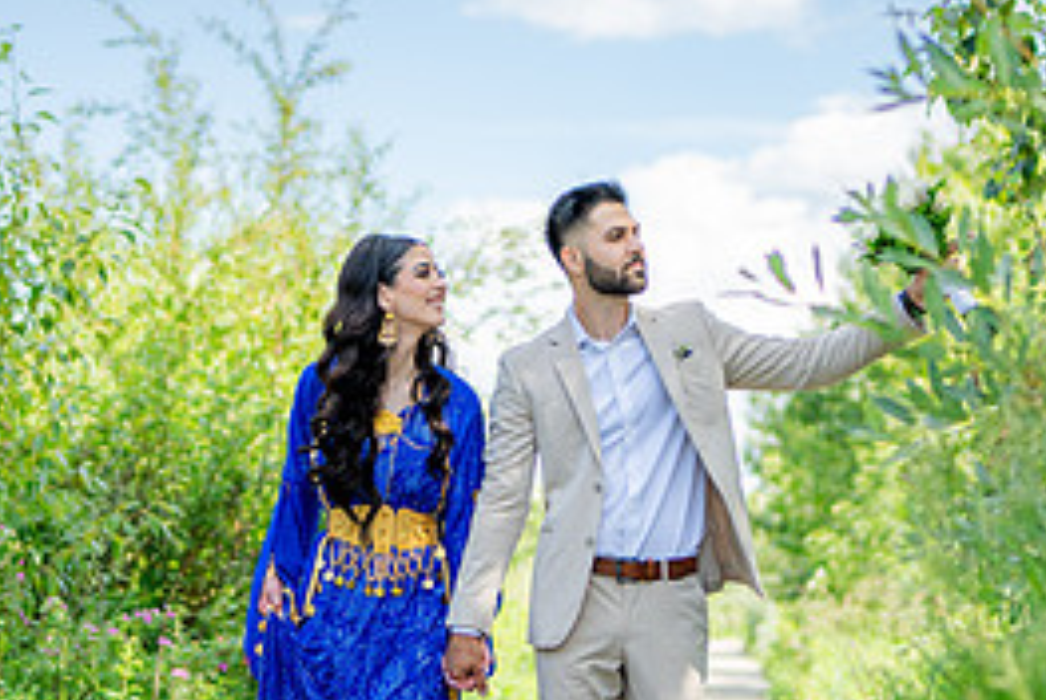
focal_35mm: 93
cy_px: 437
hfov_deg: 21.9
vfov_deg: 14.7
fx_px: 2705
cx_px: 557
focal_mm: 35
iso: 125
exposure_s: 1/3200
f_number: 1.2
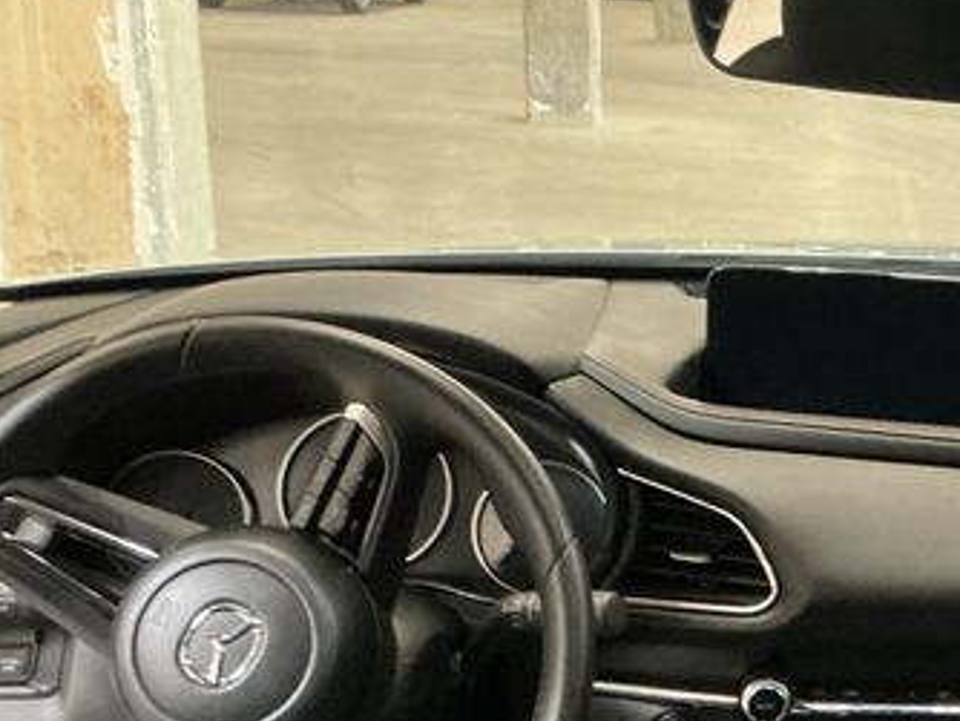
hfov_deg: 27.0
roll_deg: -1.3
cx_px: 1006
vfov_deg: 21.7
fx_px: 1859
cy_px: 569
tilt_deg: -19.2
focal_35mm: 67
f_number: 1.8
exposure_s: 1/38
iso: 320
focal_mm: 3
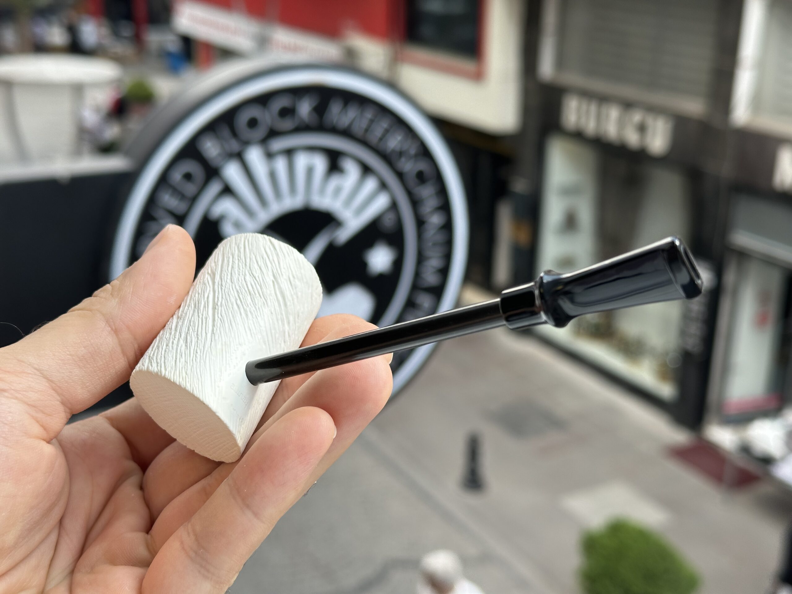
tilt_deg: -18.2
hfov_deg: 39.7
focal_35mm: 48
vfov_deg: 30.3
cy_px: 297
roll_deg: -1.6
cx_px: 396
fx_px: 1098
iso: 64
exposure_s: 1/527
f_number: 1.78
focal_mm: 6.86
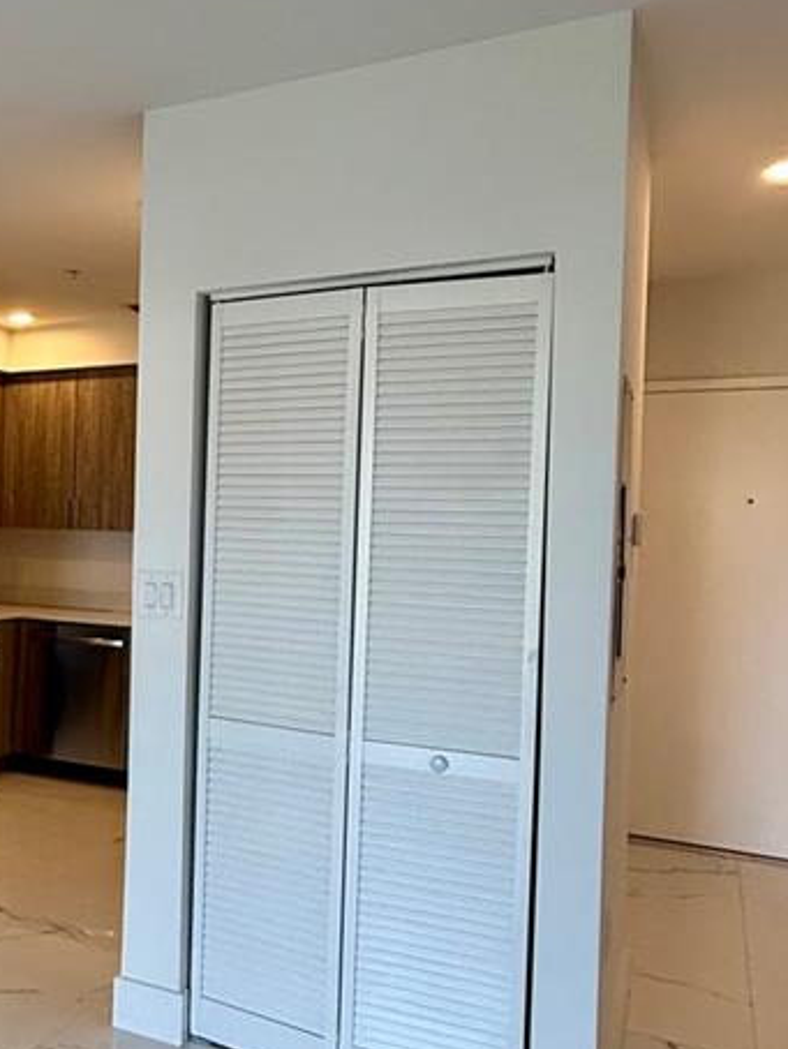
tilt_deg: -0.1
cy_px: 545
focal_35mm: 37
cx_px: -86
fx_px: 1122
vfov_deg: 50.1
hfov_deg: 33.5
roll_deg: -1.3
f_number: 2.2
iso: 125
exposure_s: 1/120
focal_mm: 2.22
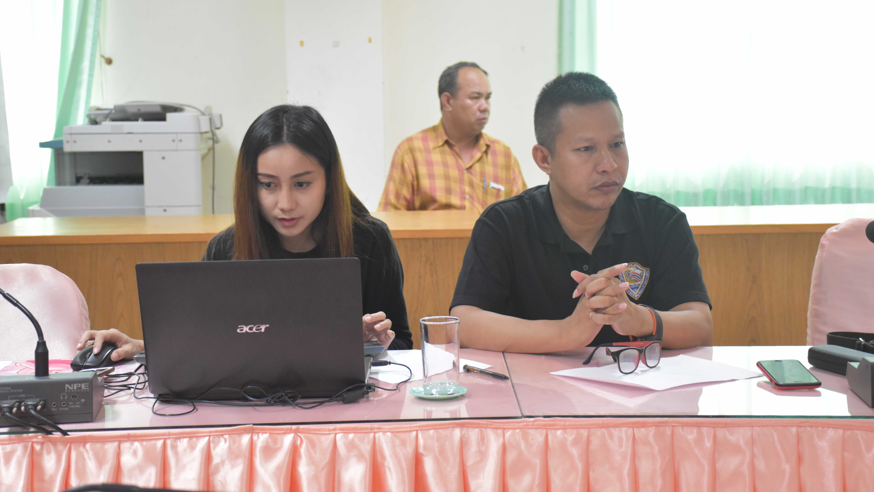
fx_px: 1553
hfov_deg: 31.4
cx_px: 431
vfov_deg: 18.0
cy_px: 209
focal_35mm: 67
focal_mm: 42
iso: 2200
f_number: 5
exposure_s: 1/60
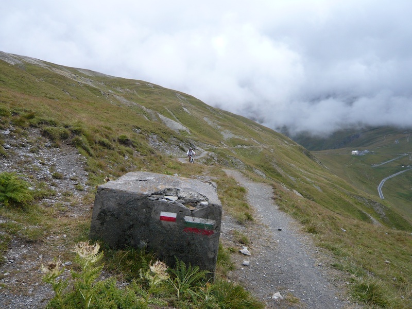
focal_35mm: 28
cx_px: 206
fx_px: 333
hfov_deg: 63.4
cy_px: 154
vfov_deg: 49.7
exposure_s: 1/800
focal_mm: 4.6
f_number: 2.8
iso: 100
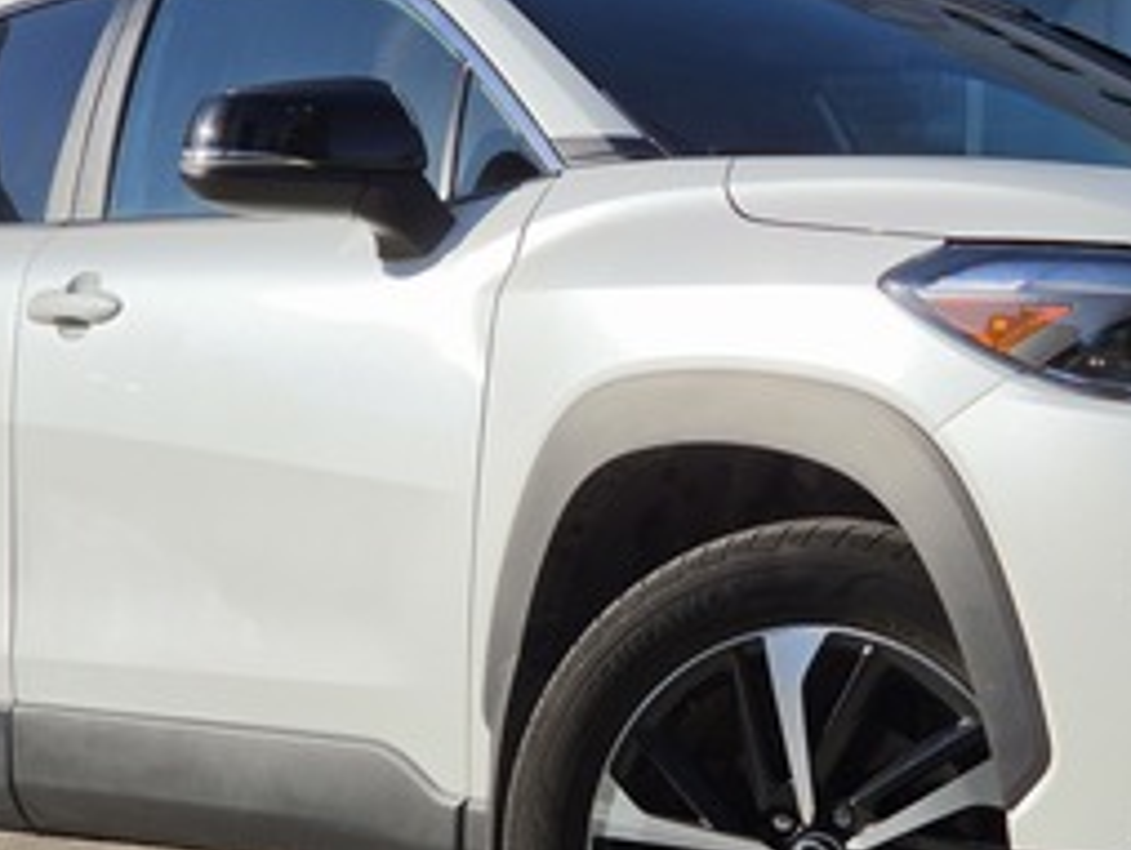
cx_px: 877
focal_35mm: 114
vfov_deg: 13.0
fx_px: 3728
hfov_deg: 17.1
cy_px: 536
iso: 25
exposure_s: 1/1946
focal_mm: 7
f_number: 2.4
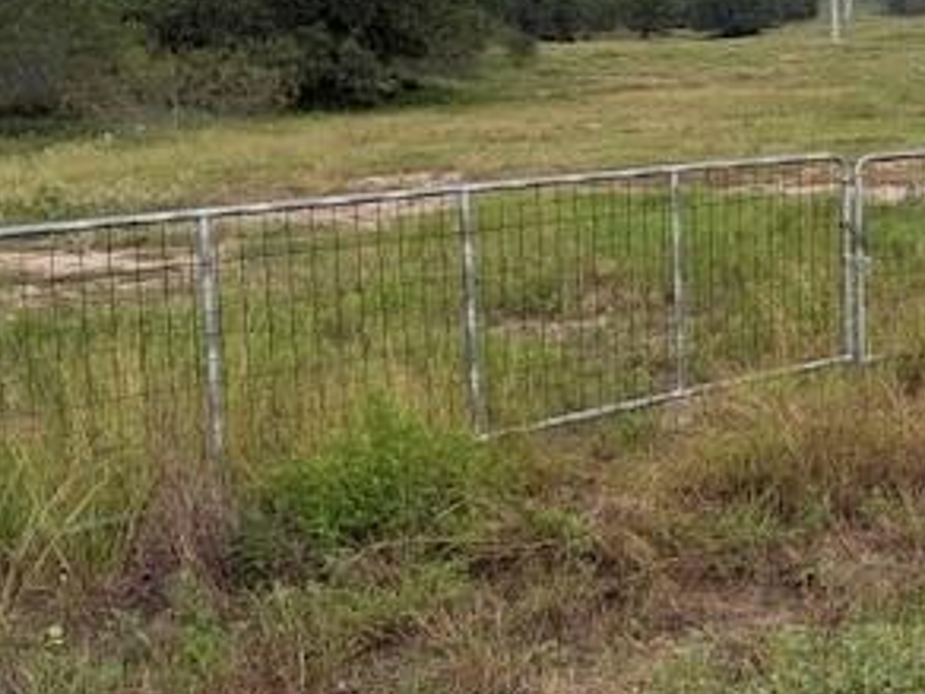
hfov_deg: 30.9
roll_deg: +1.9
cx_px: 957
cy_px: 155
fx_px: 1523
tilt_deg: -6.1
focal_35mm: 57
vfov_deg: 25.3
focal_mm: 5.96
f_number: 1.6
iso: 50
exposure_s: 1/1587
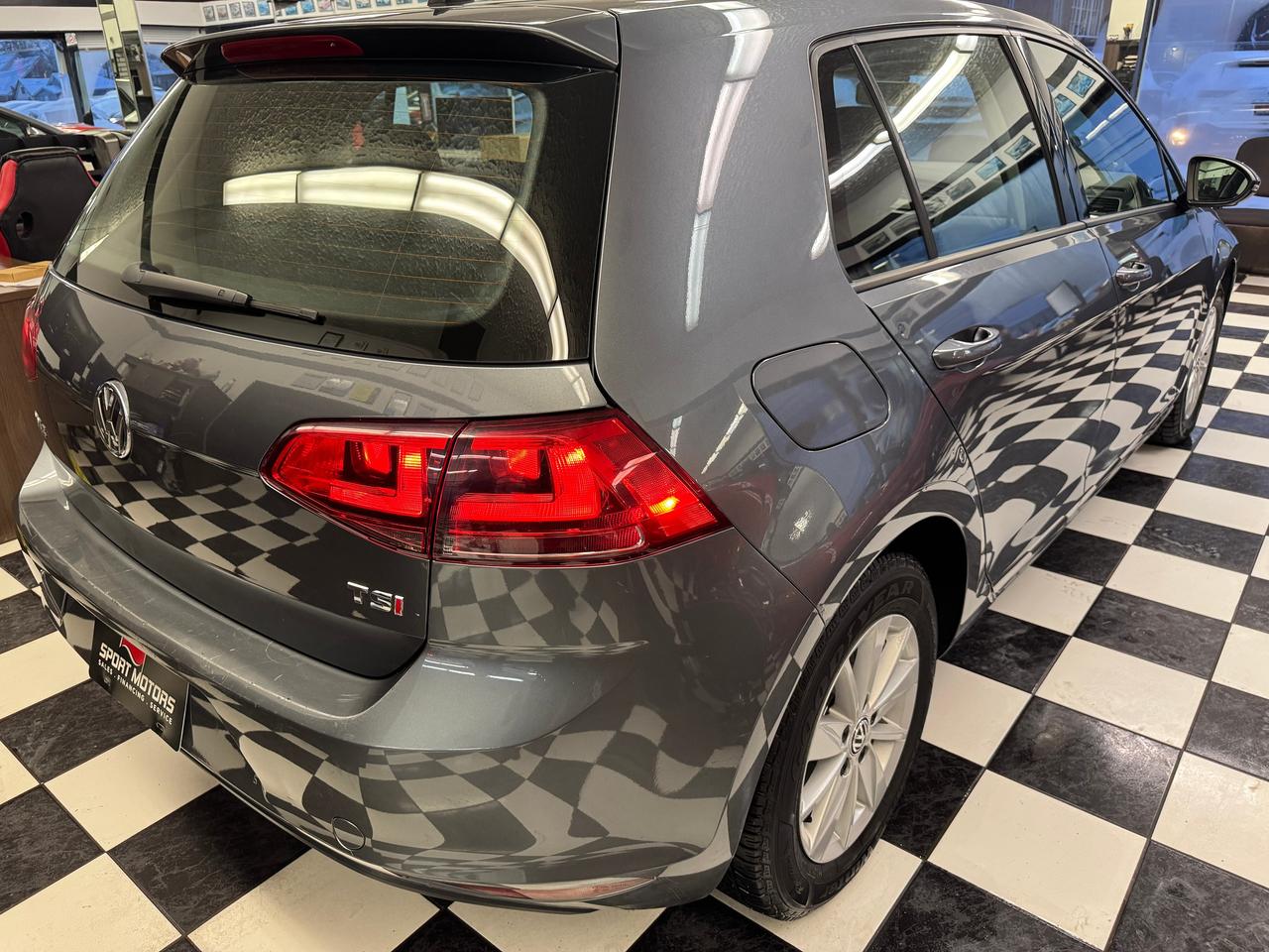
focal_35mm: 24
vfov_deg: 56.8
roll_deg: +1.0
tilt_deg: -24.4
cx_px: 634
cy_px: 476
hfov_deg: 71.6
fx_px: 880
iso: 250
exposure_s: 1/60
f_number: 1.78
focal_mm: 6.76
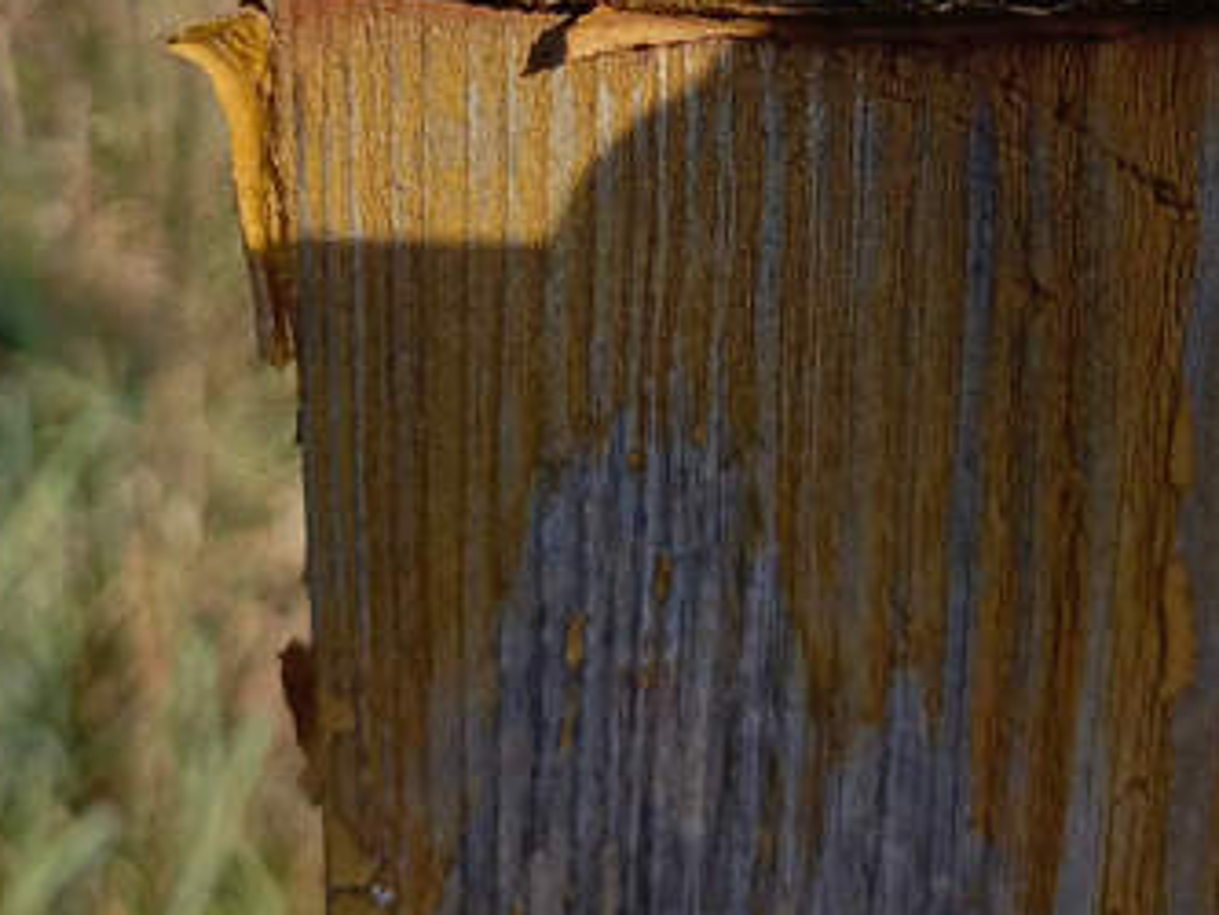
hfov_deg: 32.2
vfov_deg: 23.1
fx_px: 2114
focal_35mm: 60
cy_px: -59
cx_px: 648
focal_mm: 4.76
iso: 109
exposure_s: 1/2320
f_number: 1.69
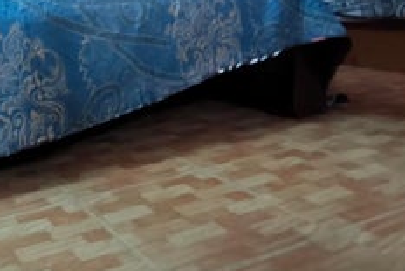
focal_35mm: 43
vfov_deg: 27.6
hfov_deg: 41.7
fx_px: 484
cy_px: -51
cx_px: 39
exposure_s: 1/8.33
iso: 2500
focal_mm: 1.65
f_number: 2.2
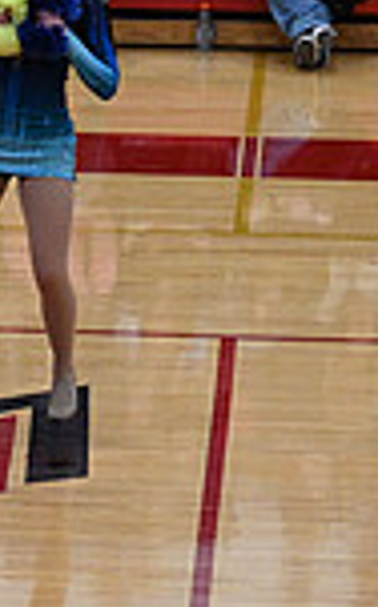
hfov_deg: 3.2
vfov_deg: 5.3
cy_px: 271
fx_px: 6595
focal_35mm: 399
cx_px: -708
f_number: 4
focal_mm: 102
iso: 4000
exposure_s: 1/400
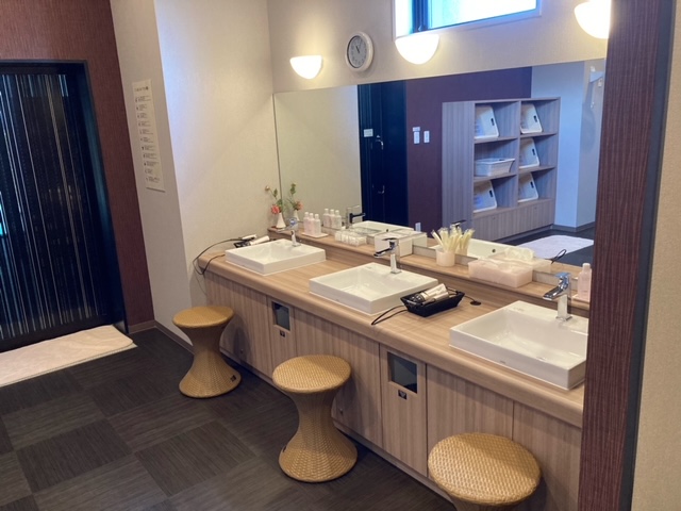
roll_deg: +1.9
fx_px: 551
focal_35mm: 28
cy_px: 256
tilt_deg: -15.0
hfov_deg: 63.4
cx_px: 340
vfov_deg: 49.7
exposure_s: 1/60
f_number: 1.8
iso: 250
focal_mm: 3.99
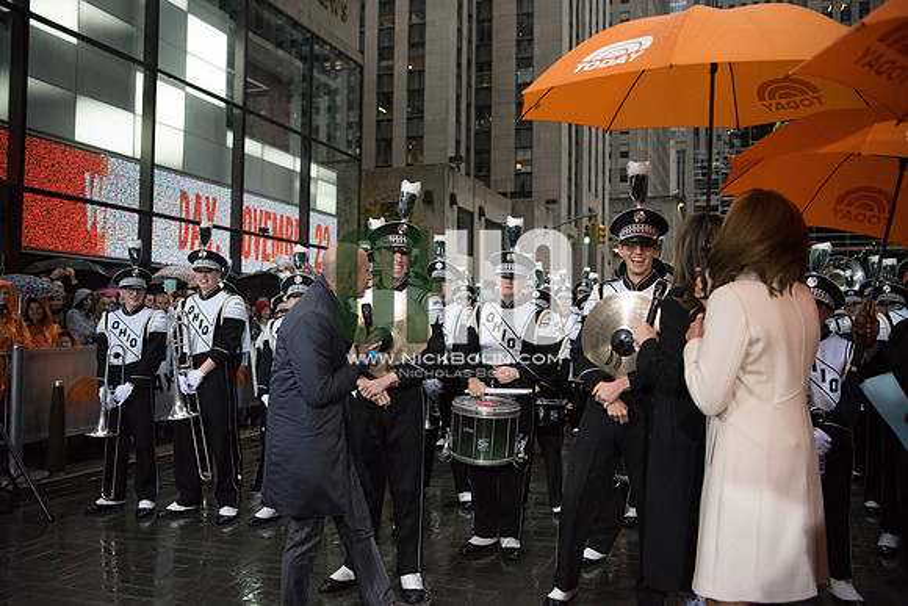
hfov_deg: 58.7
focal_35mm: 32
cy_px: 303
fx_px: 807
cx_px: 454
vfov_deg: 41.1
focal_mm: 32
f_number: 2.8
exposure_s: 1/4000
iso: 10000
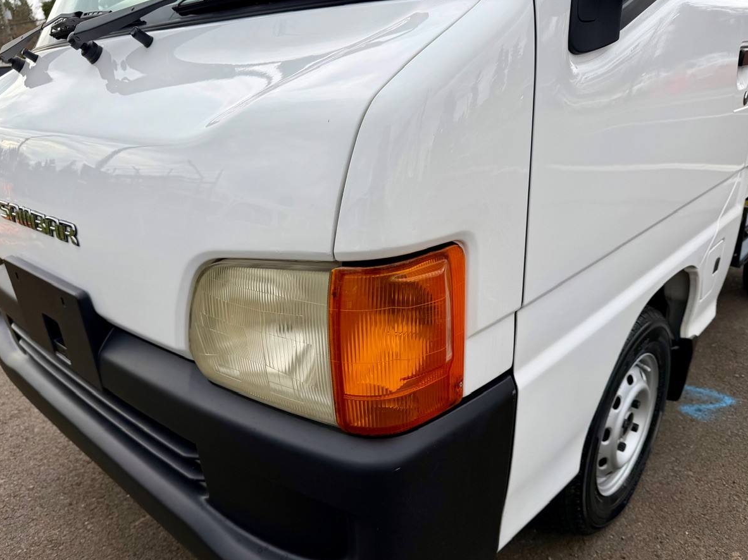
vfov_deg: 53.0
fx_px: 562
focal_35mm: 26
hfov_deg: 67.3
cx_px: 361
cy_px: 300
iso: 80
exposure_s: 1/831
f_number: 1.78
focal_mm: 6.76
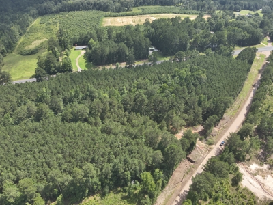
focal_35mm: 24
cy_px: 102
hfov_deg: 71.6
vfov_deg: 56.8
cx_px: 136
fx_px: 189
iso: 100
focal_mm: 4.4
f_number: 2.8
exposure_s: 1/500
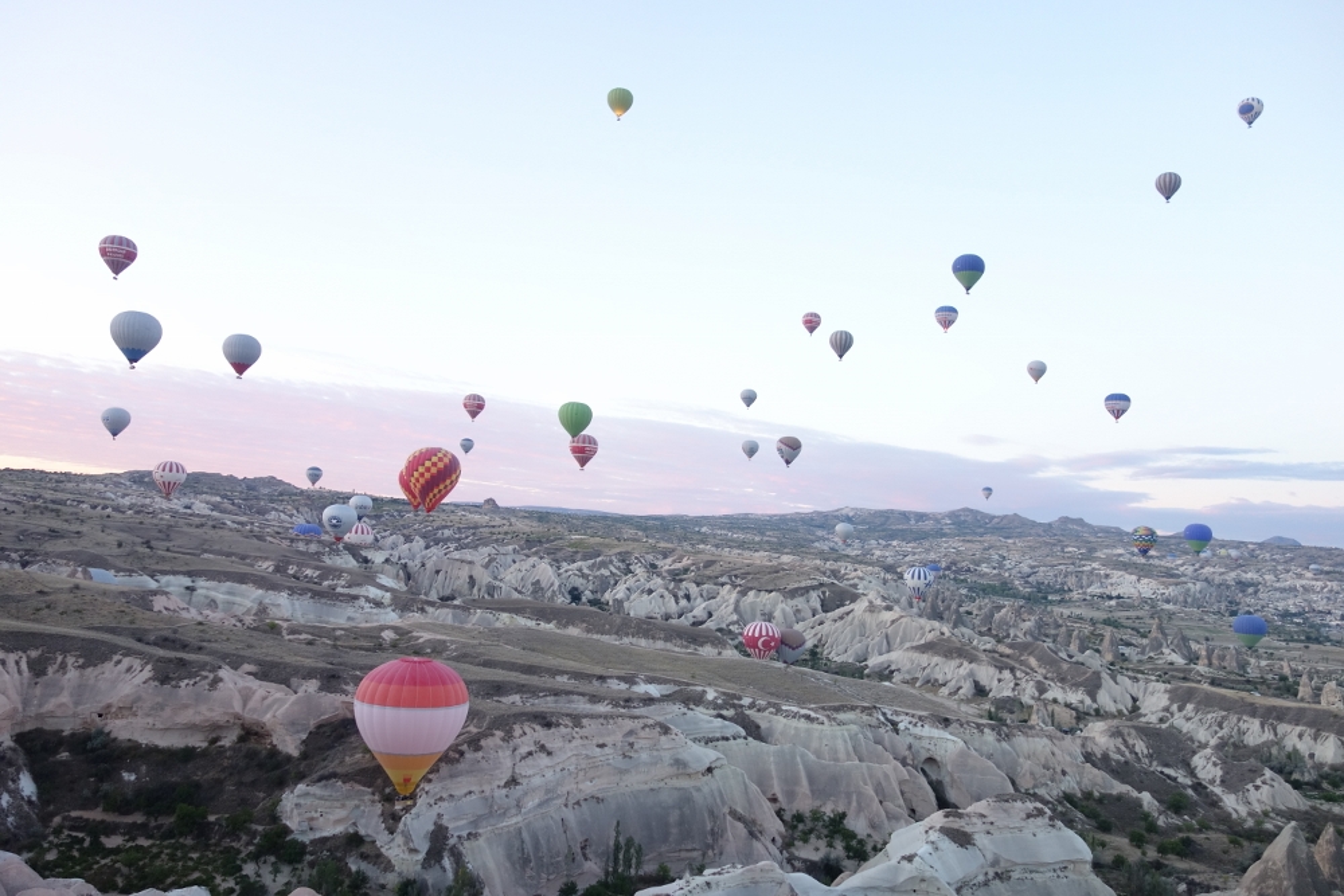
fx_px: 1045
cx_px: 672
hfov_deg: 65.5
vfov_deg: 46.4
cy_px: 448
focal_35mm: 28
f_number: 1.8
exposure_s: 1/250
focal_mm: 10.4
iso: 500
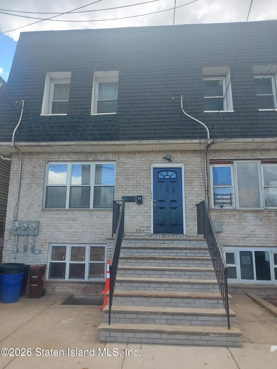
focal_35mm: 25
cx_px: 138
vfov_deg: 69.4
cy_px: 184
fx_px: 267
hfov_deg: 54.9
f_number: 2
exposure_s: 1/266
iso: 50
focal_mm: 4.6
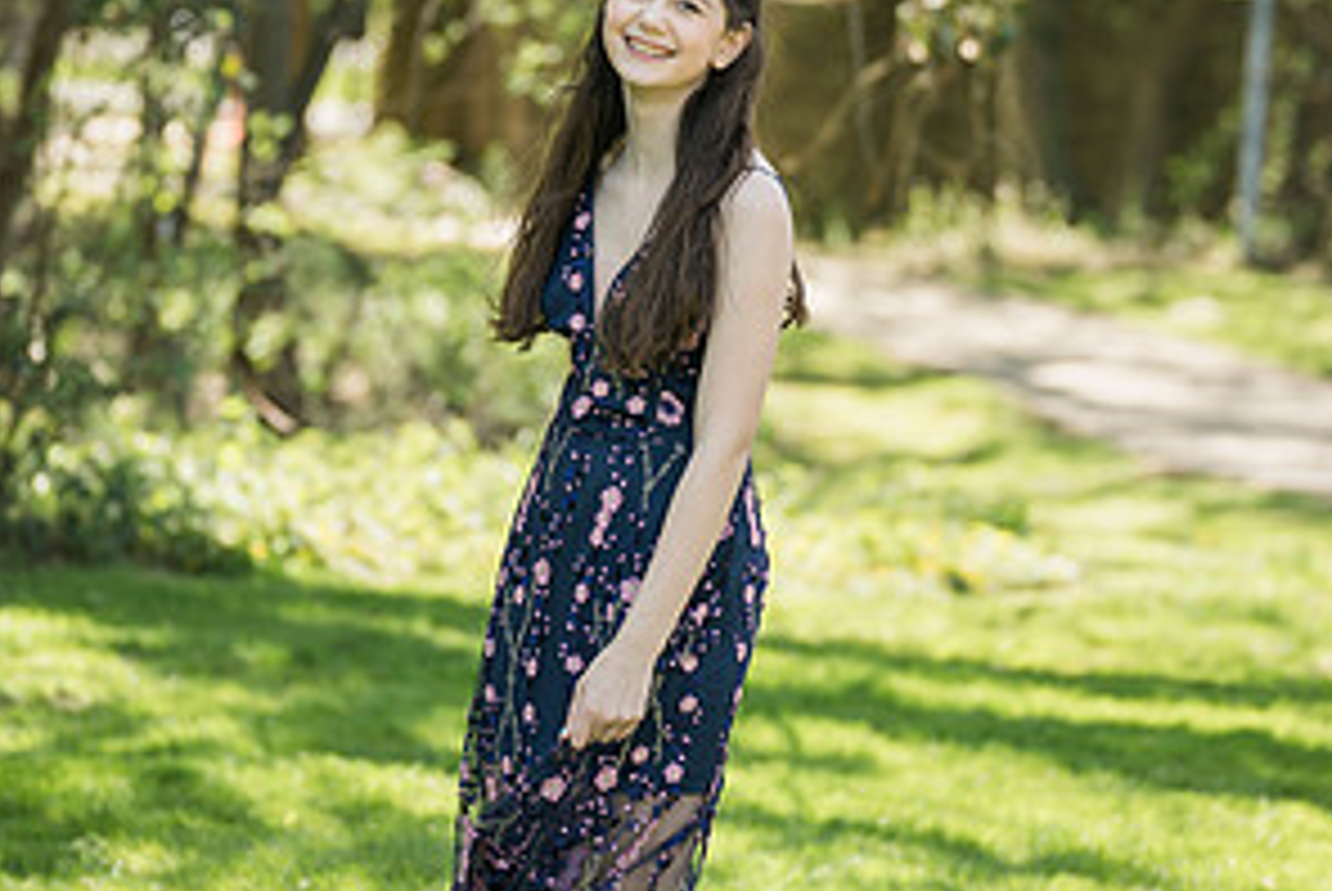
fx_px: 6074
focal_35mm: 164
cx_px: 670
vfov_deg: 8.4
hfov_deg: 12.5
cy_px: 504
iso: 100
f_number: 2.8
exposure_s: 1/320
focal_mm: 108
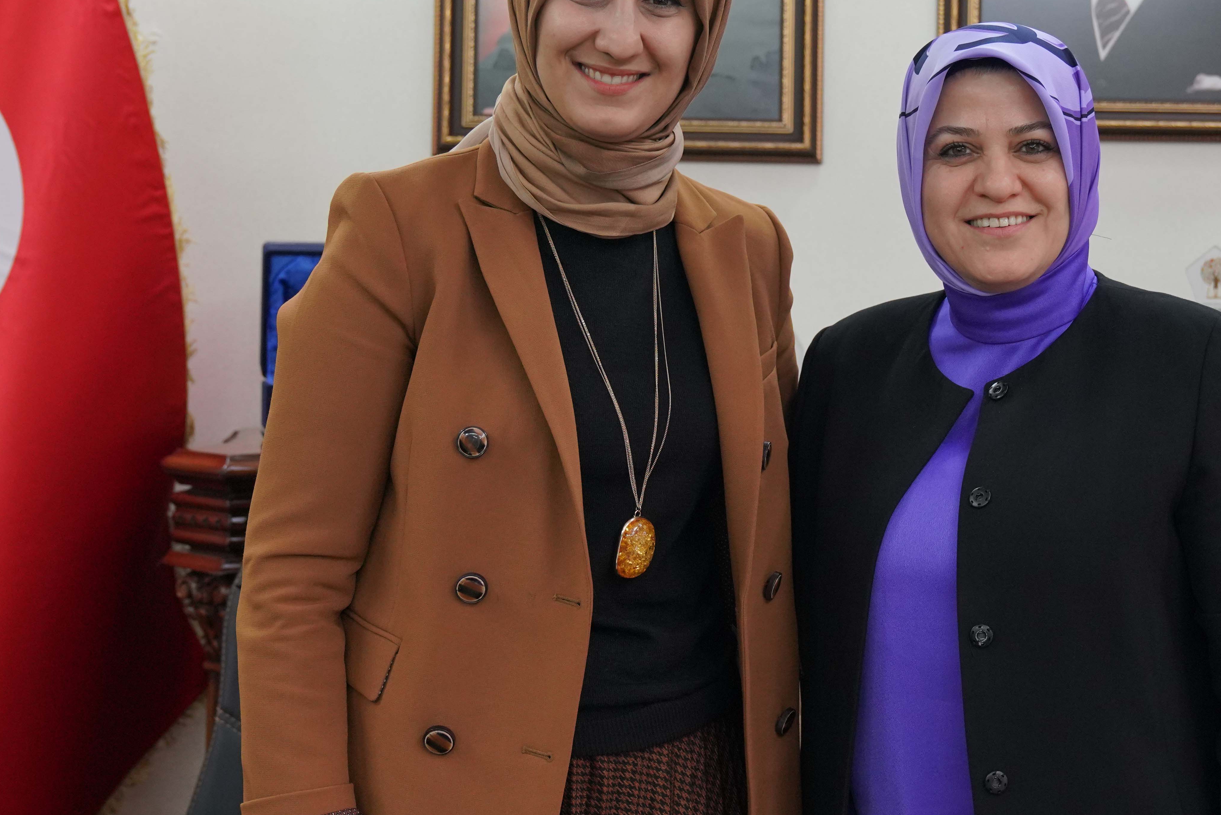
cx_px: 903
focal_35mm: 68
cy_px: 258
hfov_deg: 29.2
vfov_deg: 19.9
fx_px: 2306
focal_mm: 35
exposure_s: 1/160
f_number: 4
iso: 2000
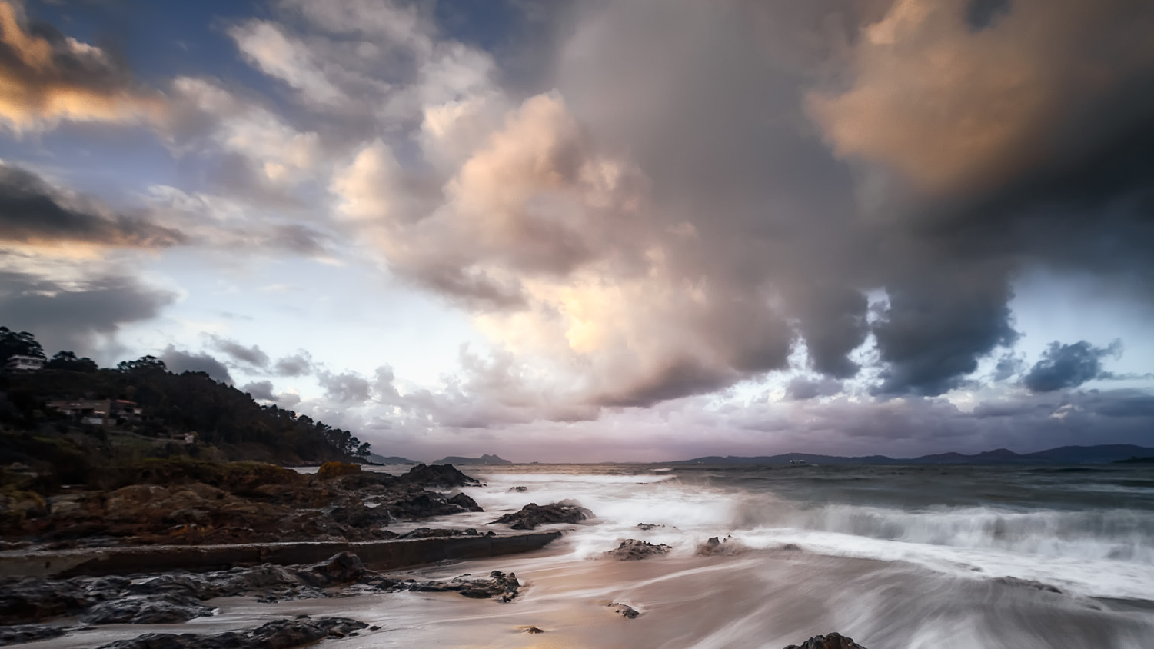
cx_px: 655
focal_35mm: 20
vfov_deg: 54.8
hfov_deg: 86.1
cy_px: 429
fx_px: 612
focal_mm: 14
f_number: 8
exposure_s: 1.3
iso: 400
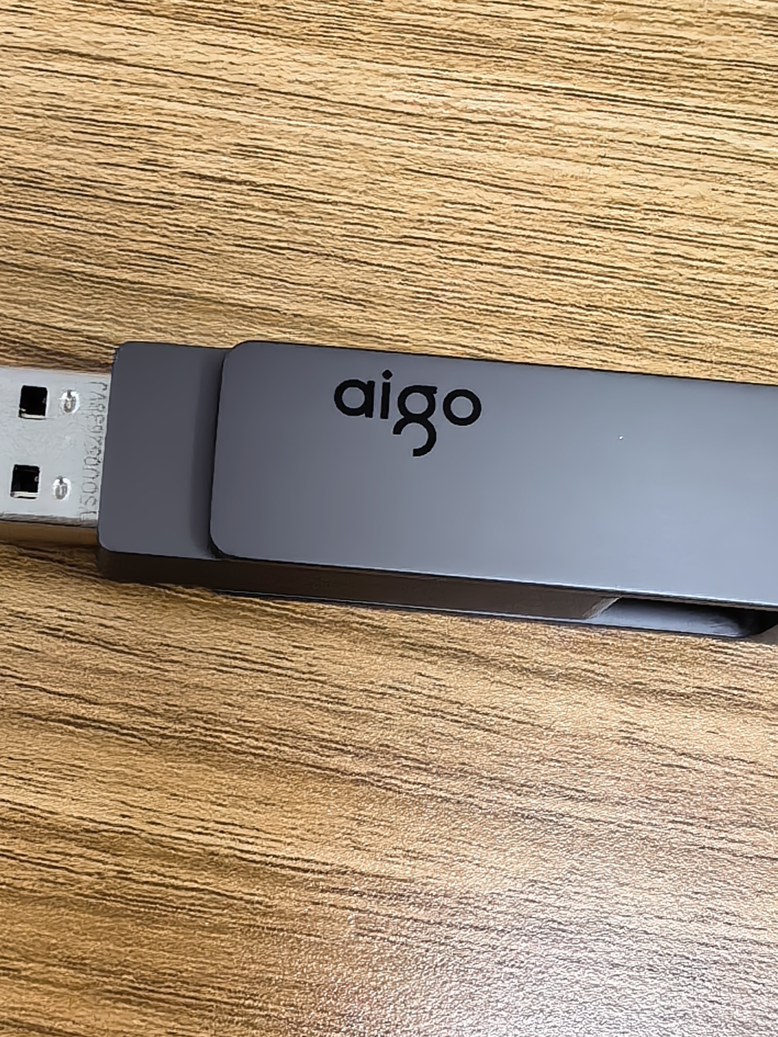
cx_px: 570
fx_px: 1378
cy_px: 493
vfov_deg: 41.2
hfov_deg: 31.0
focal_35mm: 46
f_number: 2.2
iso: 200
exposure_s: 1/50
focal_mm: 1.95
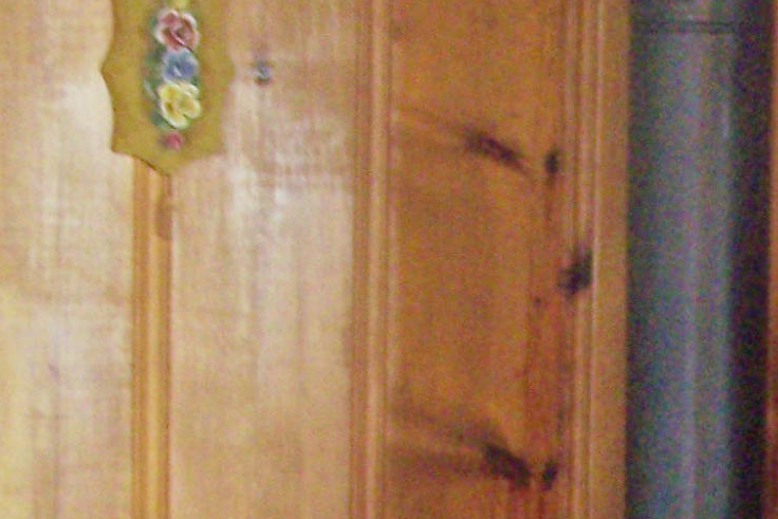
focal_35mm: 161
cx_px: 798
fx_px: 3480
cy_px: 698
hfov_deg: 12.6
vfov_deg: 8.4
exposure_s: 1/10
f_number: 2.8
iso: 160
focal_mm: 6.3
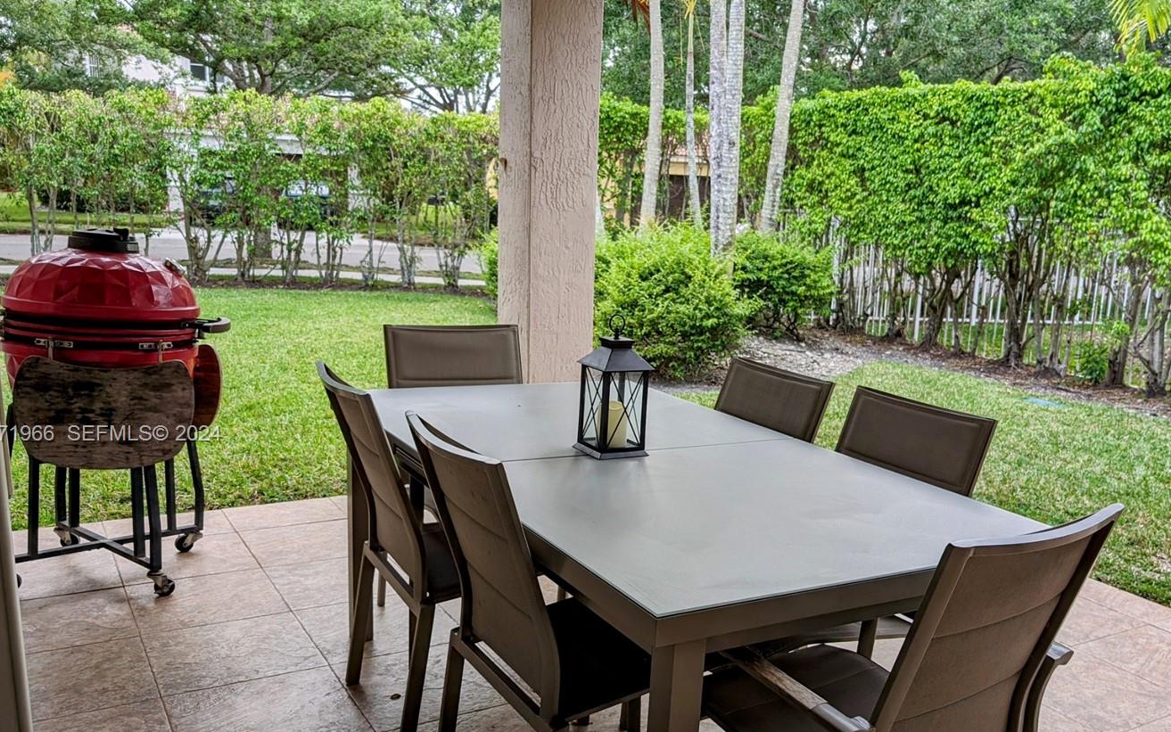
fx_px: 989
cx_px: 657
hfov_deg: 61.0
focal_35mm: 31
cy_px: 435
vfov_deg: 40.5
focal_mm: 6.9
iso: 22
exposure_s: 1/138
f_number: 1.68
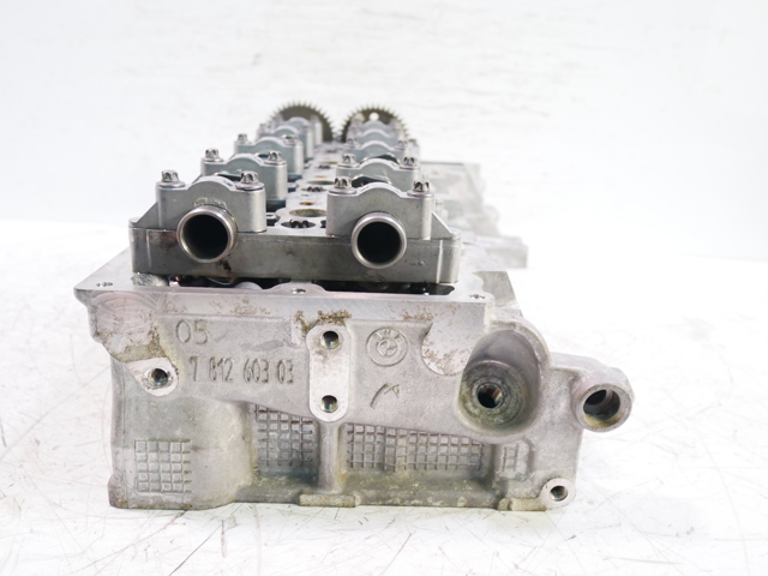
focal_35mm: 30
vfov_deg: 46.8
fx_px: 666
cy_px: 288
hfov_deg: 60.0
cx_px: 384
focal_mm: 15
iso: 1250
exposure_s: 1/60
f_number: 3.7
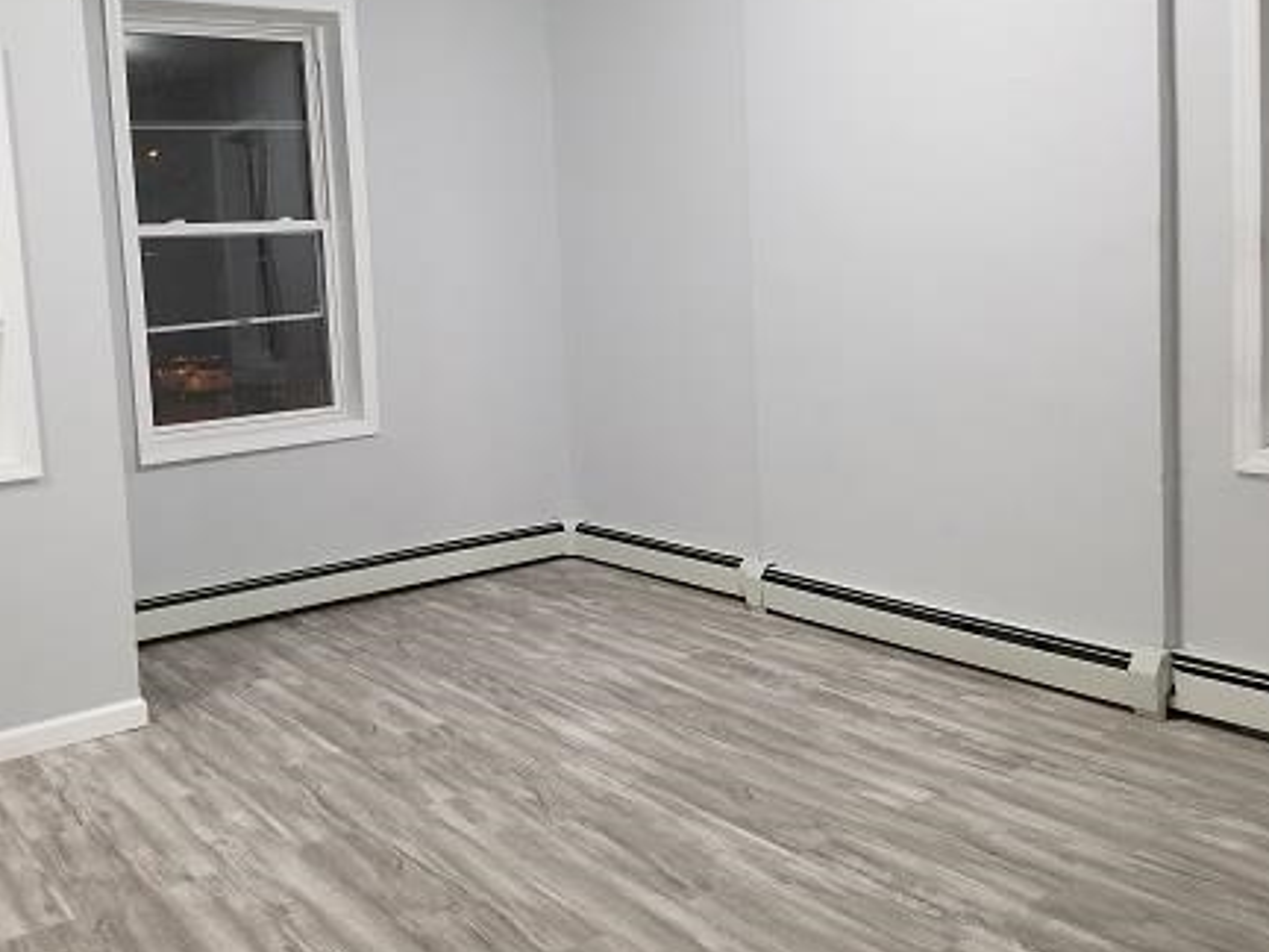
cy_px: 391
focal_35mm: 34
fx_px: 1246
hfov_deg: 53.5
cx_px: 498
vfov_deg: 41.6
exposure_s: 1/30
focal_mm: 4.25
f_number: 1.7
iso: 200
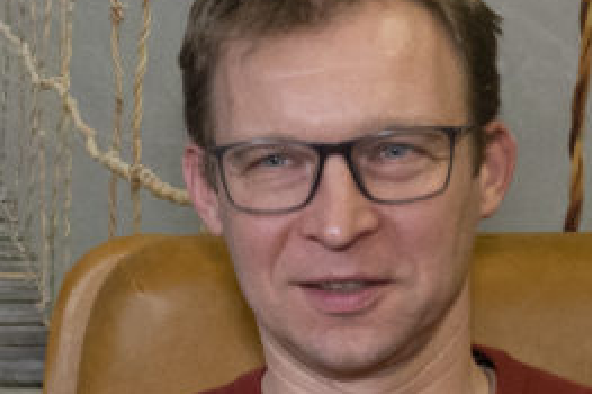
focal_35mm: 117
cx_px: 126
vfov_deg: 11.3
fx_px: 1923
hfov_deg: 17.4
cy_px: 537
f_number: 4
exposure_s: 1/50
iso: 800
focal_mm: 11.03
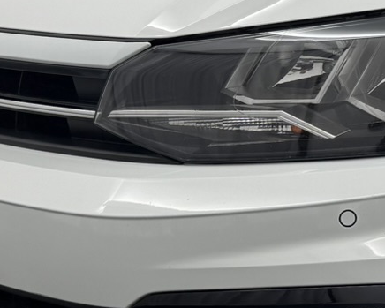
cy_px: 17
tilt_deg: -6.1
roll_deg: -0.1
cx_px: 530
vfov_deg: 13.9
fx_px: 1254
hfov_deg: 16.3
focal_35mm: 110
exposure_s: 1/100
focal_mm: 6.76
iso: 64
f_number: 1.78
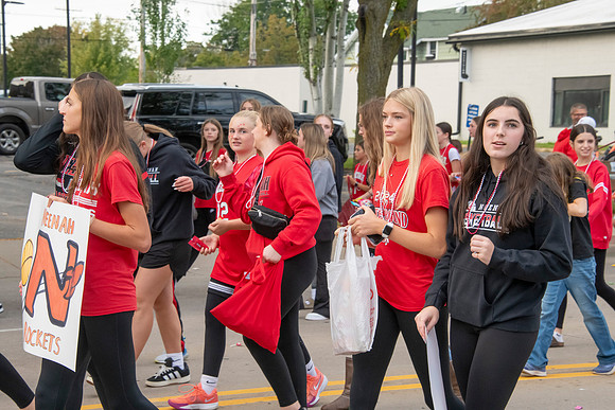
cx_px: 308
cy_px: 205
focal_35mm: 92
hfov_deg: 22.1
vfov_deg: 14.9
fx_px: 1572
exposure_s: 1/320
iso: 3200
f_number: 11
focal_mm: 92
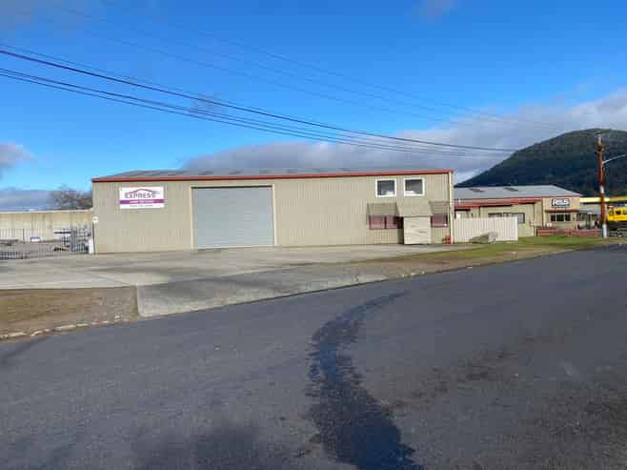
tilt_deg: -0.1
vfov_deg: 53.0
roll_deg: +2.5
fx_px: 471
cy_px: 235
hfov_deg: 67.3
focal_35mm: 26
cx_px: 314
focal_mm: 4.25
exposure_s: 1/2066
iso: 32
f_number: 1.8
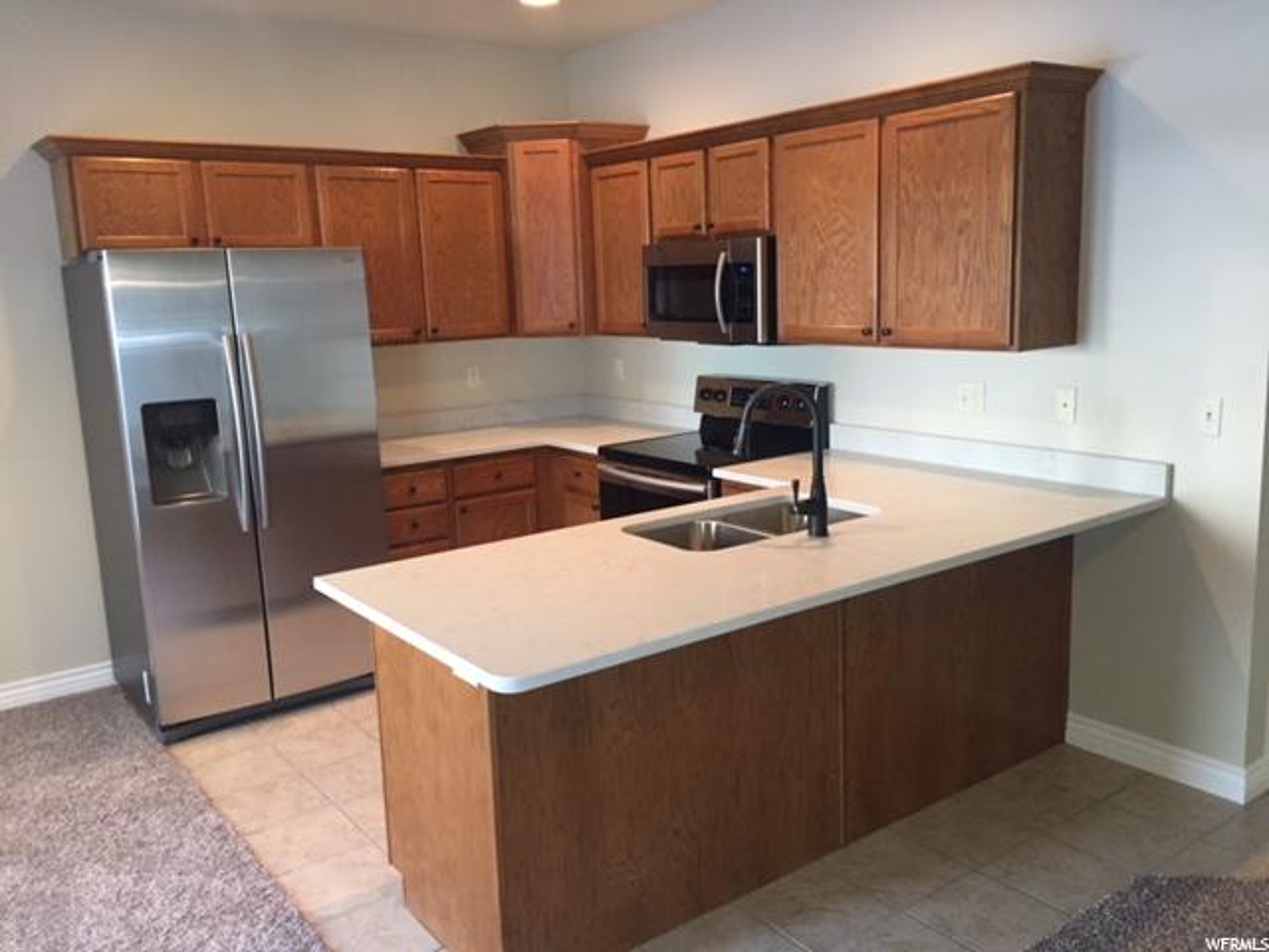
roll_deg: +1.8
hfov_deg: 61.7
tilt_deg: -11.4
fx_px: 1063
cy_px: 476
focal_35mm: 29
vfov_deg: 48.2
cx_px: 634
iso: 160
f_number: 2.2
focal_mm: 4.15
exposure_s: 1/30
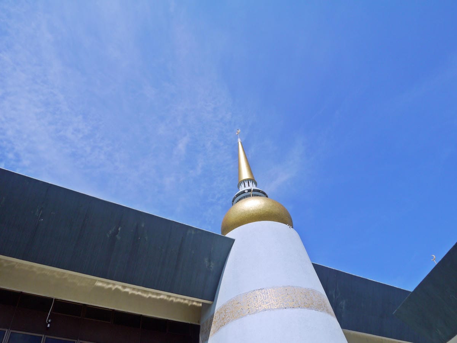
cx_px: 228
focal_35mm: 28
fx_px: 370
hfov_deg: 63.4
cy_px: 172
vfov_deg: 49.7
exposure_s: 1/640
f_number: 9
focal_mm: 14
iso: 160
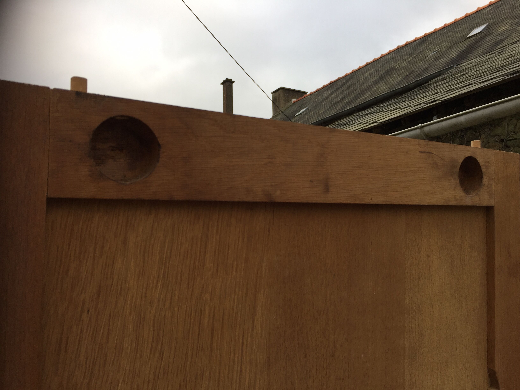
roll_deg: +1.0
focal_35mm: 29
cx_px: 260
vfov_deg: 48.2
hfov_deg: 61.7
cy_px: 195
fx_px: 436
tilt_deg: +6.4
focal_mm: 4.15
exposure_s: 1/192
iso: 32
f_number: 2.2
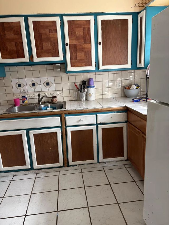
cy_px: 112
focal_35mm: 26
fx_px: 169
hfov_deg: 53.1
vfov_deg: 67.3
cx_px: 84
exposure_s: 1/60
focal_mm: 5.96
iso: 200
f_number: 1.6
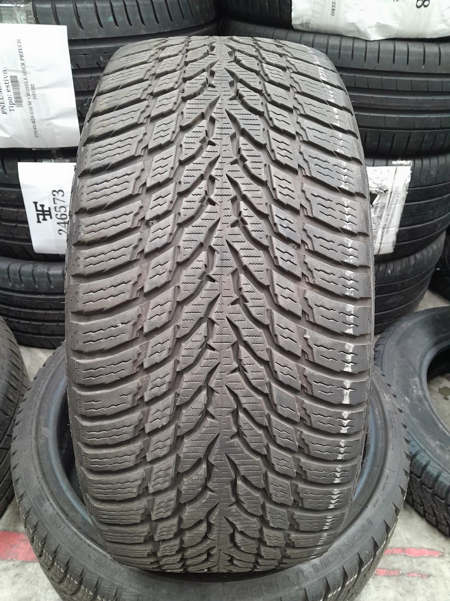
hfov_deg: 53.1
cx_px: 225
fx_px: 451
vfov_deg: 67.3
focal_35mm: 26
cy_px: 300
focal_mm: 3.98
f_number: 1.8
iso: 400
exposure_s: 1/50
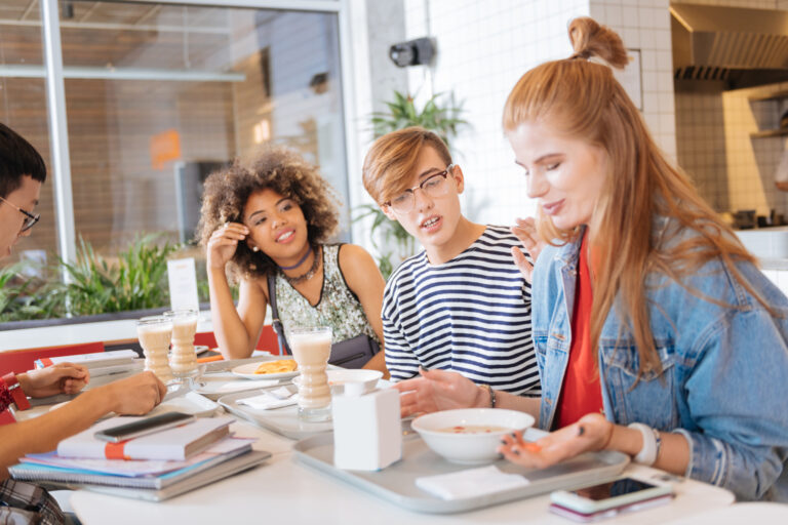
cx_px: 394
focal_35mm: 44
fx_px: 963
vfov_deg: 30.5
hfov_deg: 44.5
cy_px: 262
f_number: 2.8
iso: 250
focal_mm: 44
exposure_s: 1/160
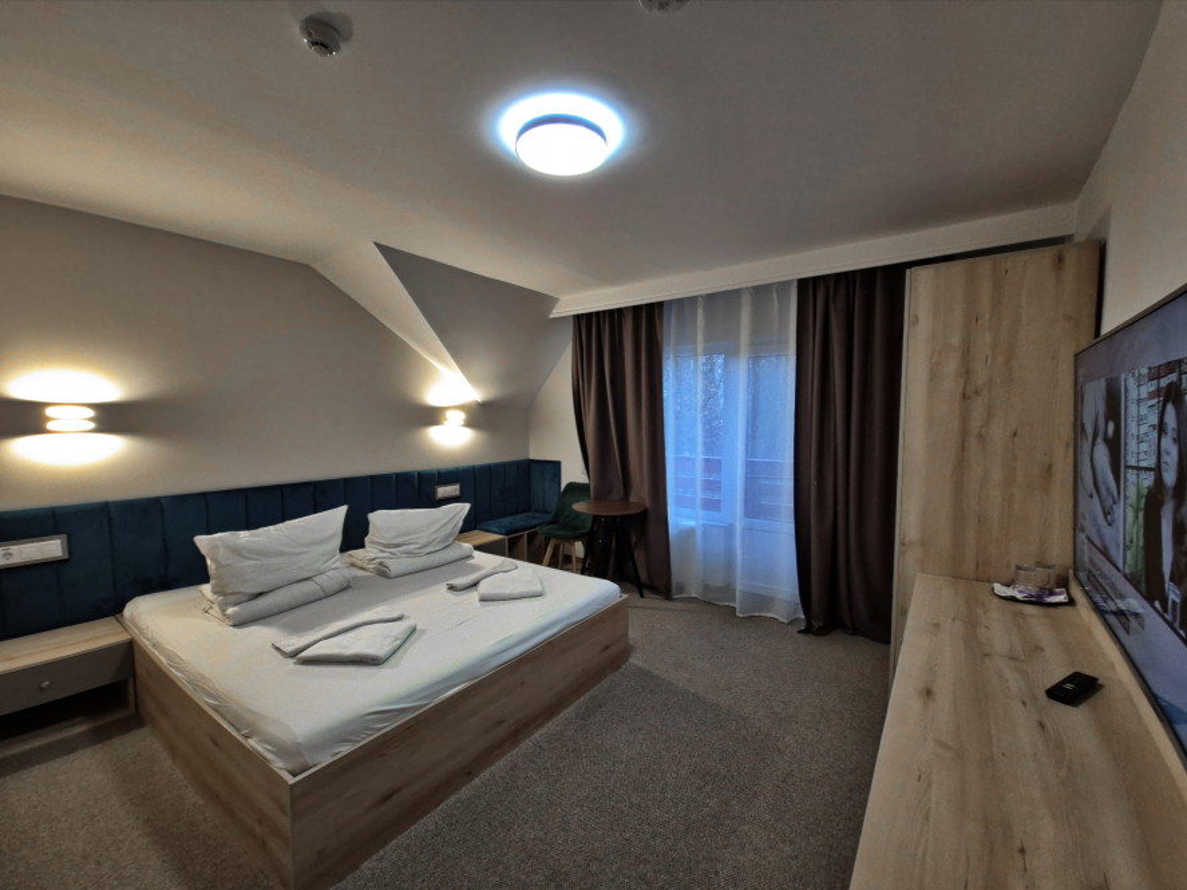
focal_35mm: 13
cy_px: 445
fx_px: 446
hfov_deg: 106.2
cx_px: 594
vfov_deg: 89.9
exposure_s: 1/50
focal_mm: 2.2
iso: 400
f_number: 2.2
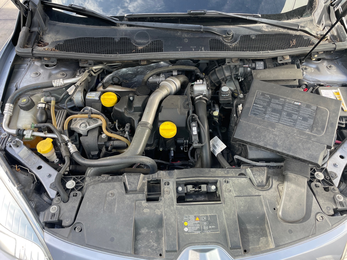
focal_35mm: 26
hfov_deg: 67.3
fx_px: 261
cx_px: 174
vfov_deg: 53.1
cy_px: 130
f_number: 1.6
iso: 32
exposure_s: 1/238
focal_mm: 4.2
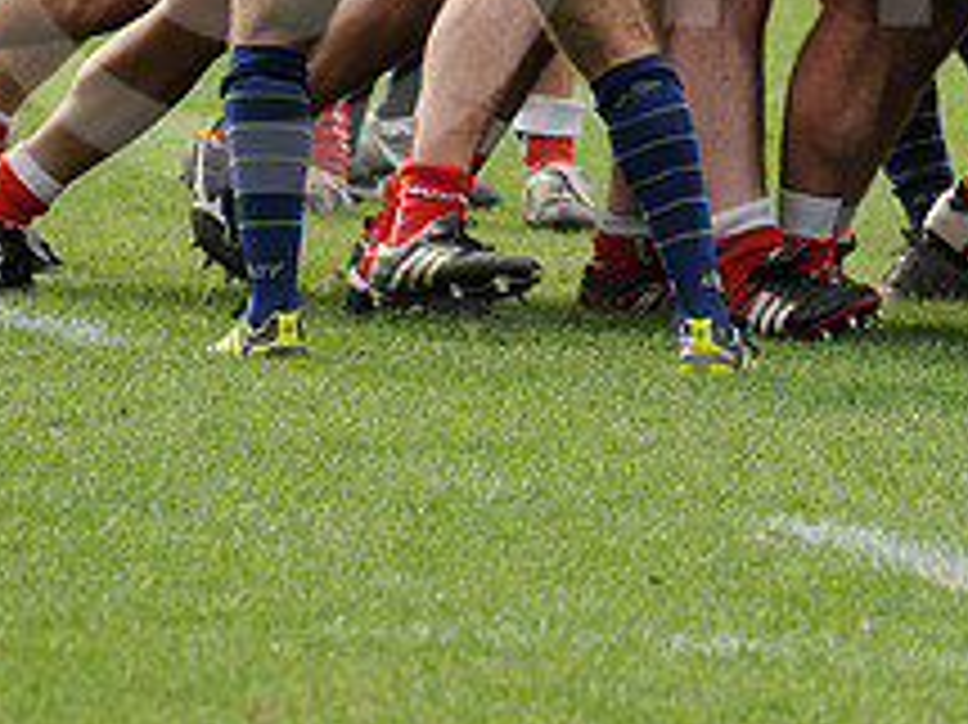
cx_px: 1027
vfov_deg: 1.7
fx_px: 23868
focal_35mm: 854
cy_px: -128
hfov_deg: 2.3
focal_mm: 220
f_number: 5.3
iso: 320
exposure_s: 1/640
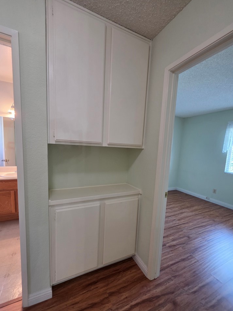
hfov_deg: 85.6
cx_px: 110
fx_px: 126
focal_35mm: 14
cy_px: 164
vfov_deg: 102.0
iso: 160
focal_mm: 2.2
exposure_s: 1/60
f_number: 1.9
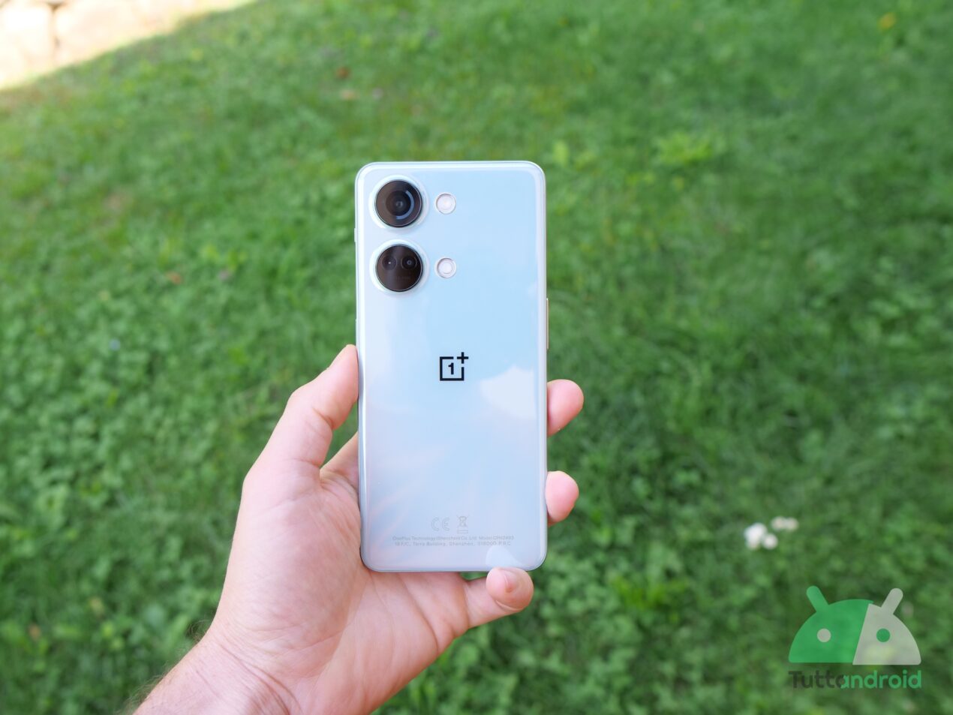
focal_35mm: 32
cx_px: 476
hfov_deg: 56.8
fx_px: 881
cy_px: 358
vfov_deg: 44.2
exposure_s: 1/320
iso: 200
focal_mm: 16
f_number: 3.2
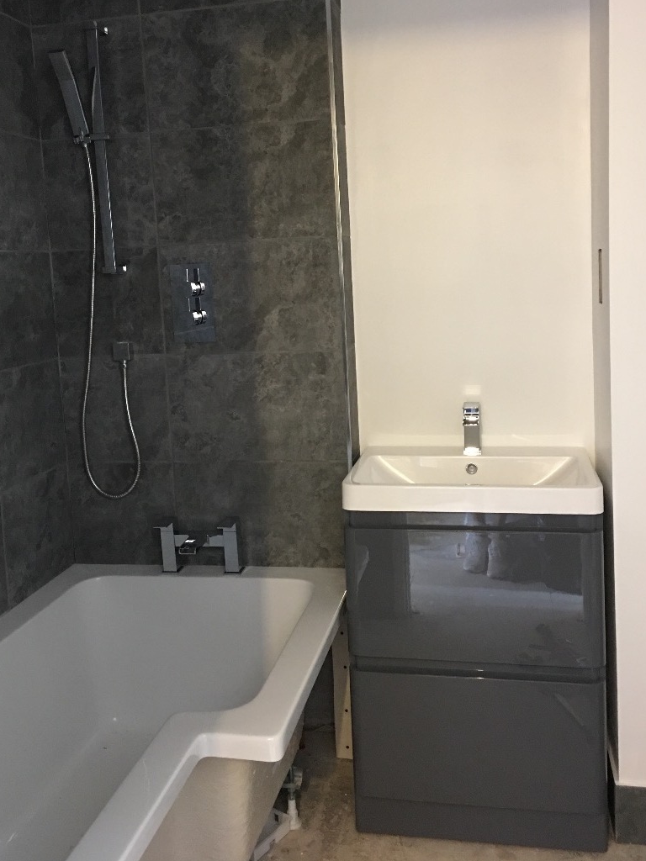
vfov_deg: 53.7
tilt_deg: -5.4
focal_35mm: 34
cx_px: 330
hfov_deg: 41.8
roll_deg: +1.2
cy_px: 362
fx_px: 846
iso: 125
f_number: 2.2
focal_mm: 4.15
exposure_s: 1/8
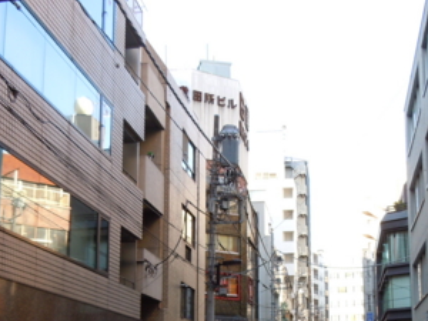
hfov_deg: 32.2
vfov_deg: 24.1
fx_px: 742
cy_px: 247
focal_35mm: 60
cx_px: 237
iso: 100
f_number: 3.5
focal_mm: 5.4
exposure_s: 1/100
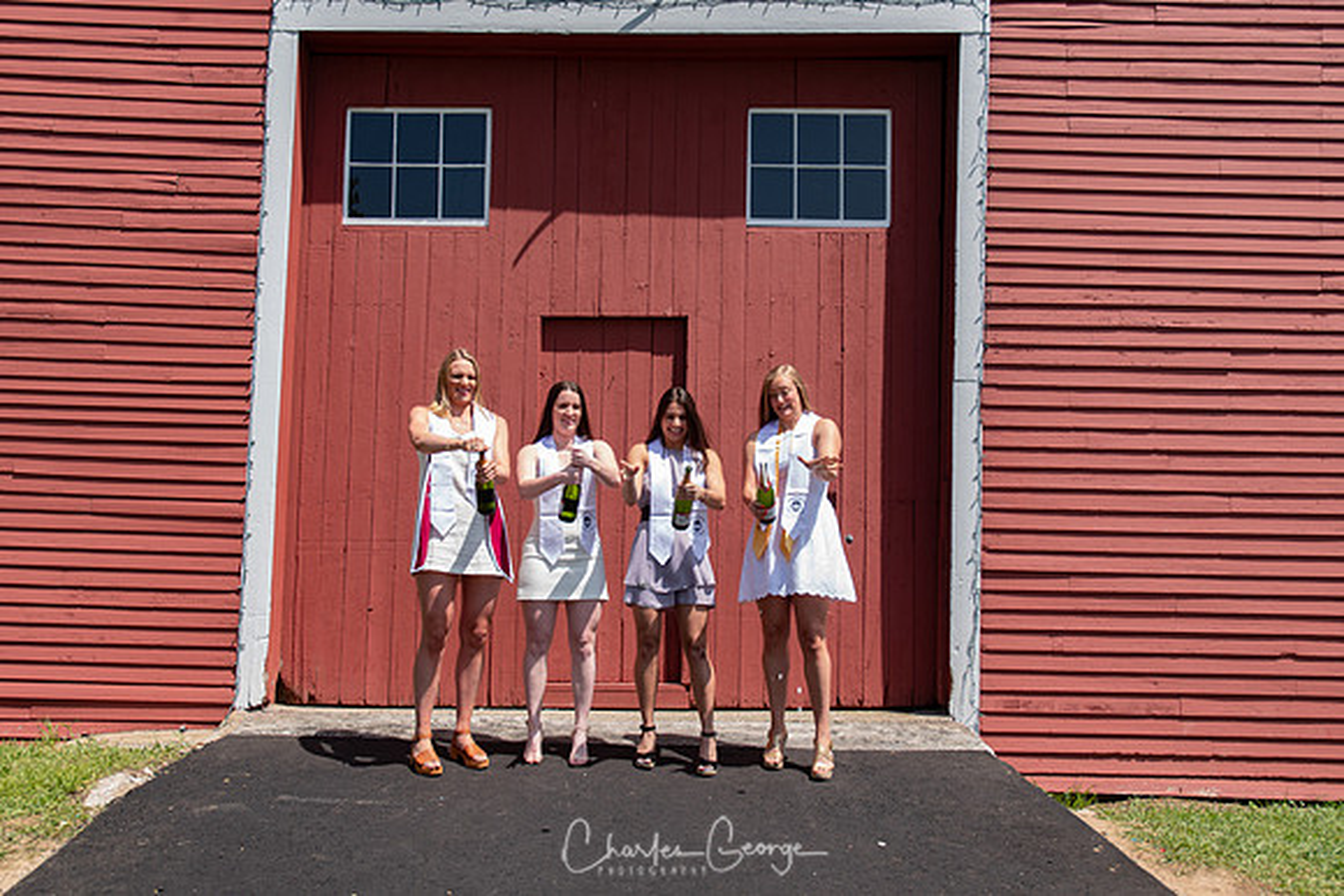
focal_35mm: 38
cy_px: 448
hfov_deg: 51.2
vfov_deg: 35.5
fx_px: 1402
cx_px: 672
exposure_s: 1/250
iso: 100
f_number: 5.6
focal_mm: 25
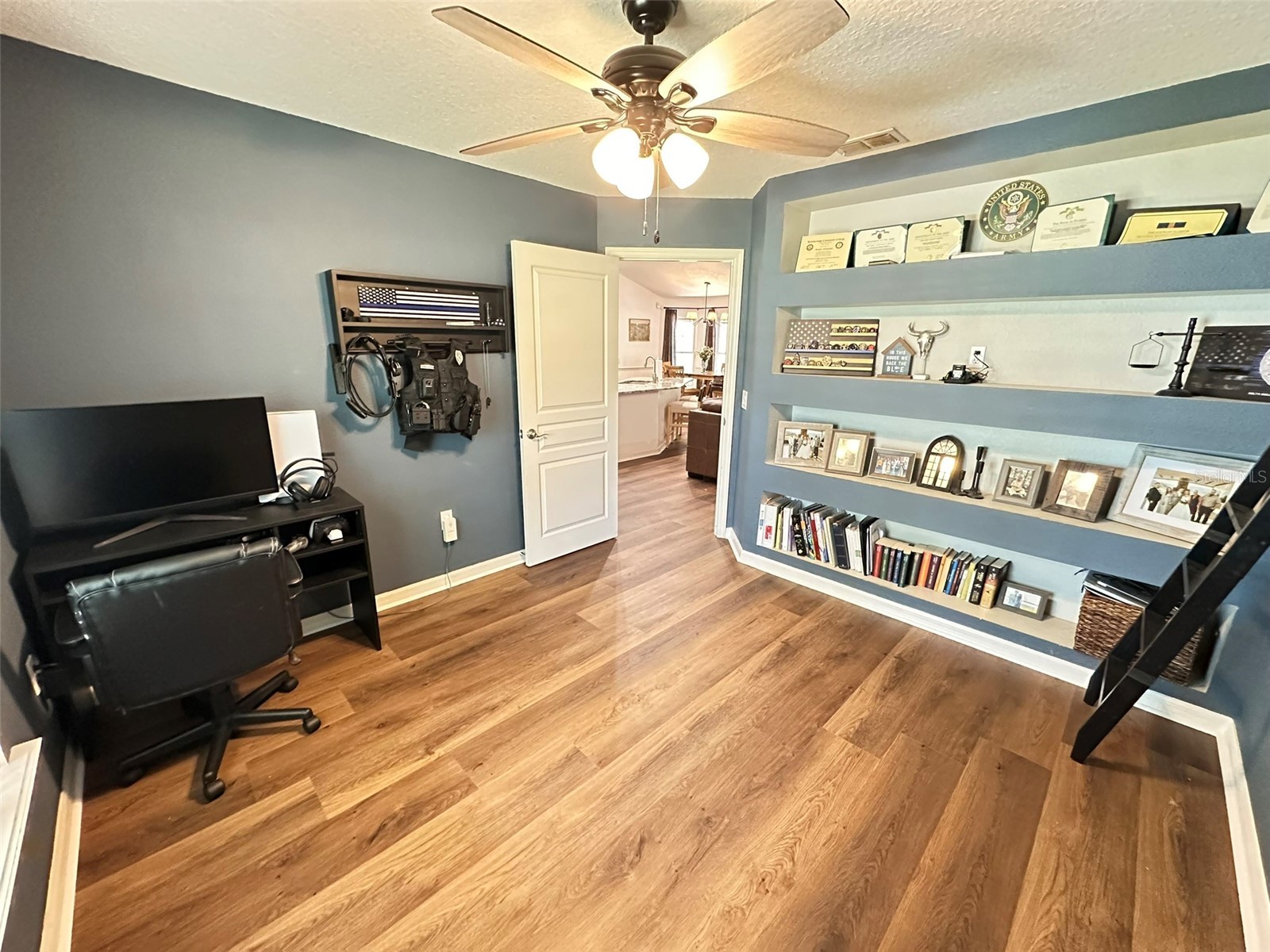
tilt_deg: -14.1
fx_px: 514
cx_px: 635
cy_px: 476
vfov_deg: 85.7
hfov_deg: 102.1
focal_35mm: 14
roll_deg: -1.4
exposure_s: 1/30
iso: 1250
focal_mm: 2.22
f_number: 2.2
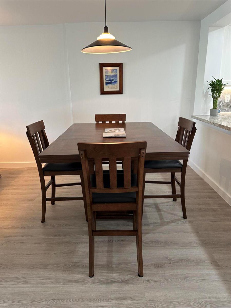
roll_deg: +1.1
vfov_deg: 71.6
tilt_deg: -16.0
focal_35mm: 24
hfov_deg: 56.8
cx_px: 116
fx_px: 214
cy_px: 154
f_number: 1.78
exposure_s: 1/60
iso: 160
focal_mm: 6.86
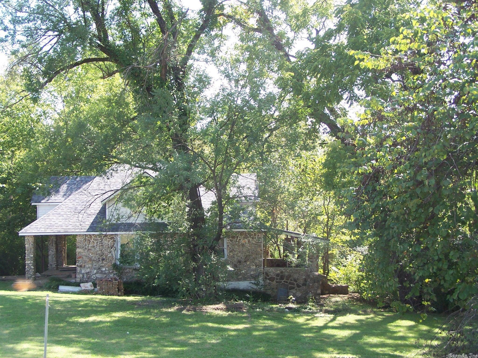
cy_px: 179
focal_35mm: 48
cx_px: 239
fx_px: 663
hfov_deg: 39.7
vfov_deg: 30.3
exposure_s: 1/180
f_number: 3
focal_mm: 8
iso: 80
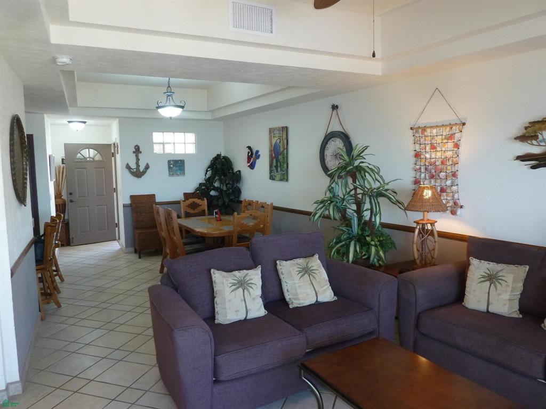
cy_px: 204
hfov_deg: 69.4
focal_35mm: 25
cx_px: 273
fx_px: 394
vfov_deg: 54.9
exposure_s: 1/30
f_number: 3.3
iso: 200
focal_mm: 4.1
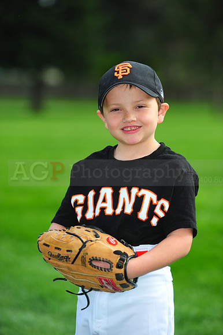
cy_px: 168
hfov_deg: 8.3
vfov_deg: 12.5
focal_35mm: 165
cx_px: 112
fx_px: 1535
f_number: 4.5
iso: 400
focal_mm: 165
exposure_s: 1/1600
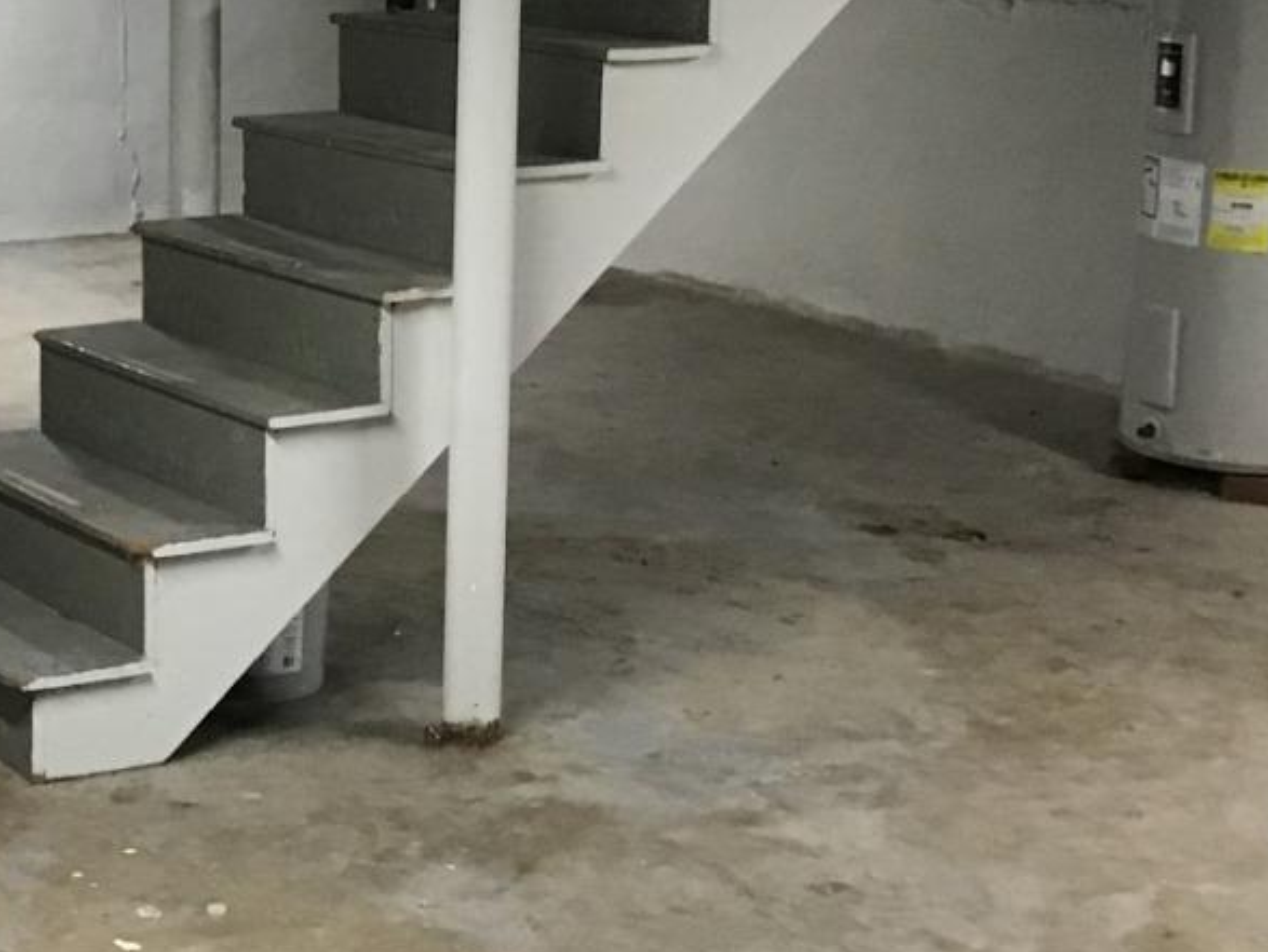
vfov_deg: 19.3
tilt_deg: -8.7
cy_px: 298
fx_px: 2786
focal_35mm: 76
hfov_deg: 25.0
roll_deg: -1.3
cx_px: 181
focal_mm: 3.3
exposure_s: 1/30
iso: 200
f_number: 2.4
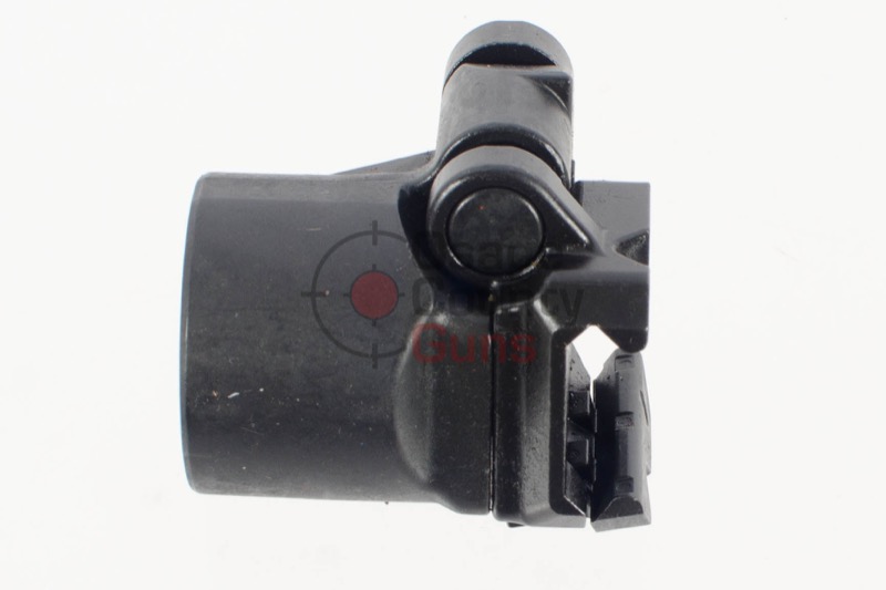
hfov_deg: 37.9
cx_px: 443
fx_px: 1292
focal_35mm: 52
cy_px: 295
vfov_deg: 25.7
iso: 200
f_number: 9
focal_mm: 35
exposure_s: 1/125
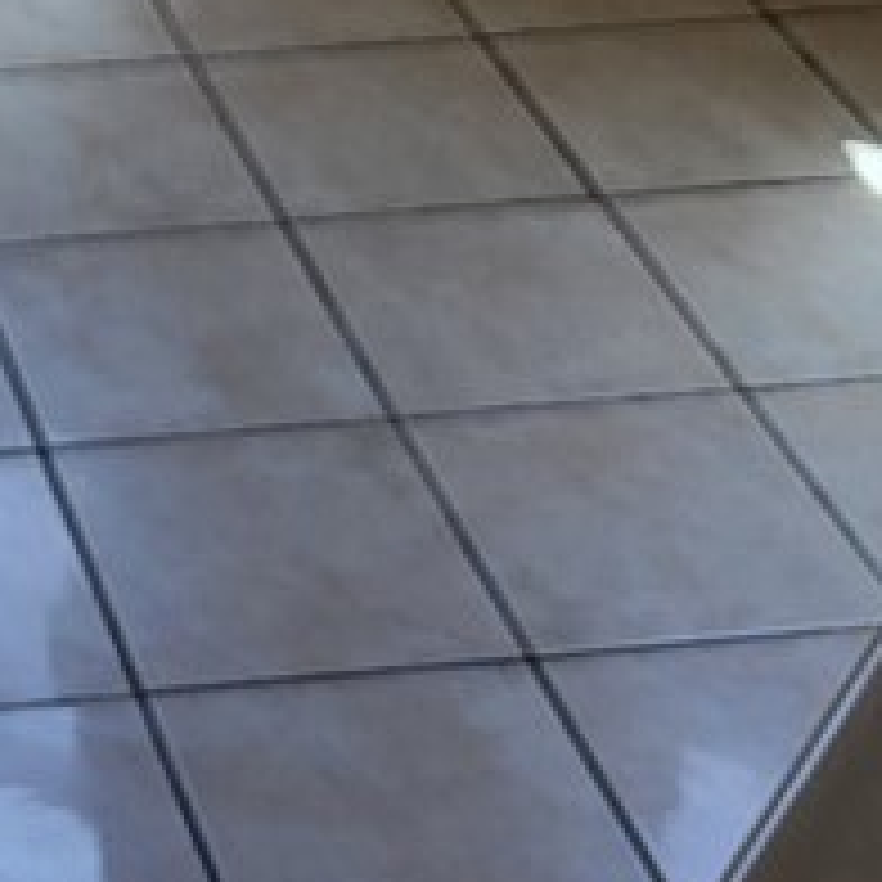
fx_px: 3459
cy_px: -1246
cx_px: -477
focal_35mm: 120
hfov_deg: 13.6
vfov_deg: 11.8
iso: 40
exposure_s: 1/149
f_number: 1.8
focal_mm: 5.4
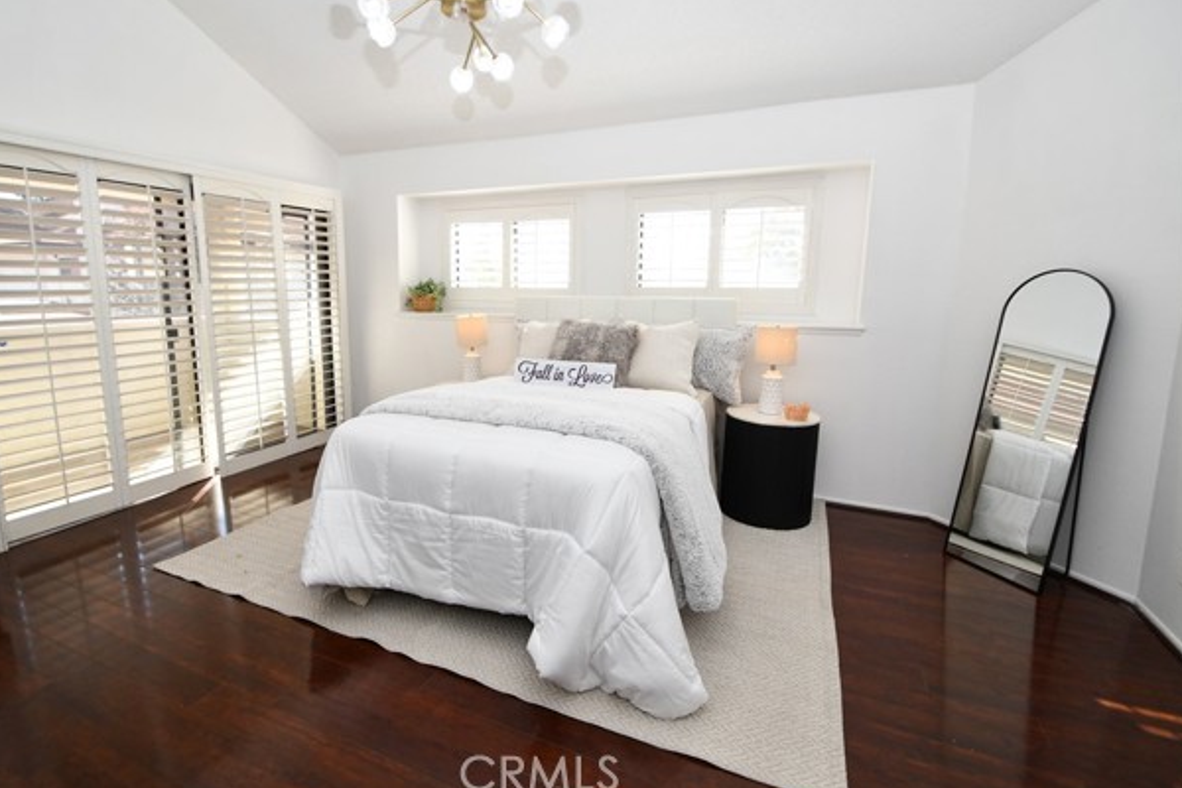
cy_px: 381
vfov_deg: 73.7
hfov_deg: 96.7
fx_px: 525
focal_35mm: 16
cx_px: 561
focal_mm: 10
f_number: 5
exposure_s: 1/100
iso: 200
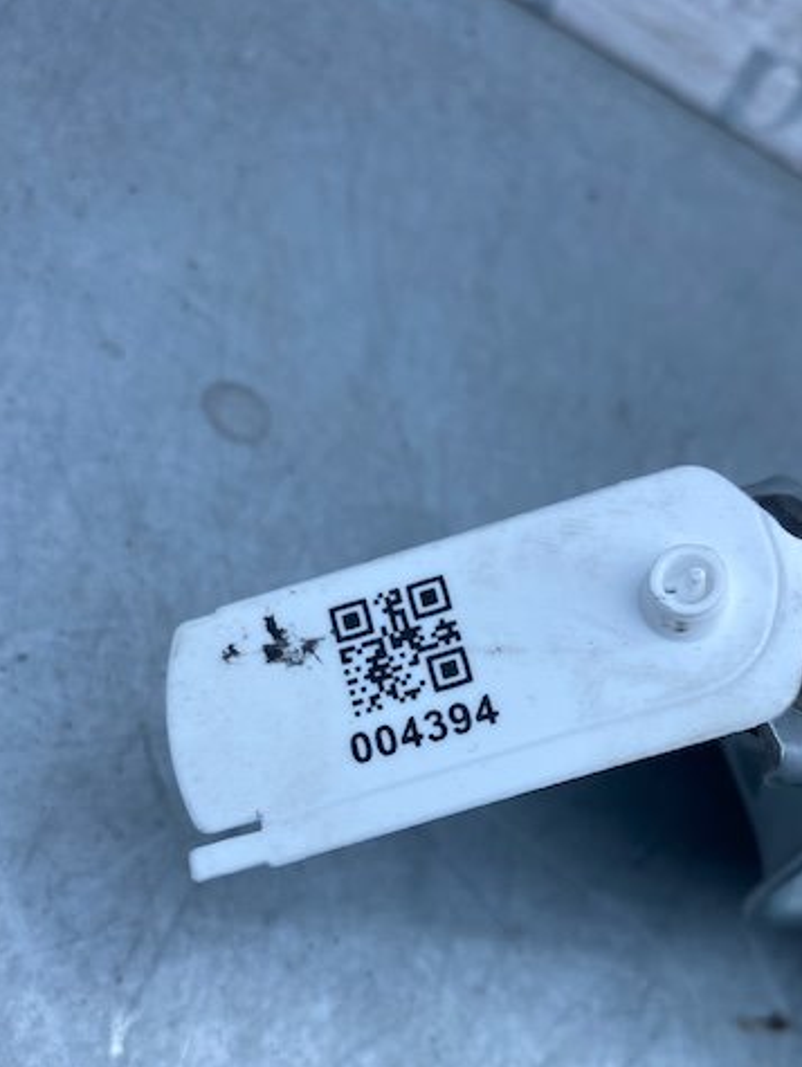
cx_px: 485
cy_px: 699
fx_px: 1080
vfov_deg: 51.7
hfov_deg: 40.5
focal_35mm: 35
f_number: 1.8
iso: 32
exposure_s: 1/912
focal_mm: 4.25
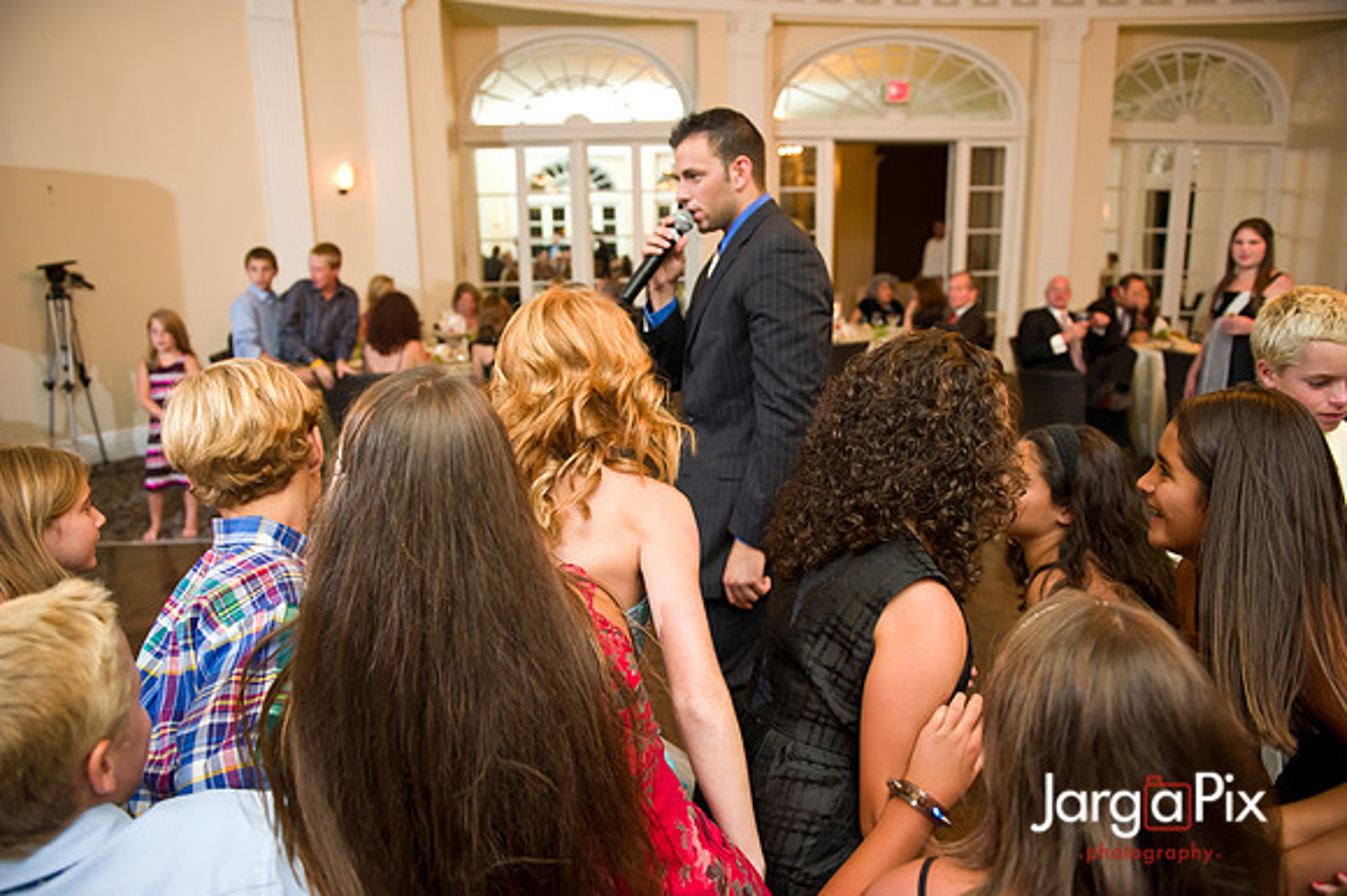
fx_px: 897
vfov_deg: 53.1
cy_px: 448
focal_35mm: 24
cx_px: 674
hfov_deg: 73.8
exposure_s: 1/125
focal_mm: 24
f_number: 3.2
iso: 1600
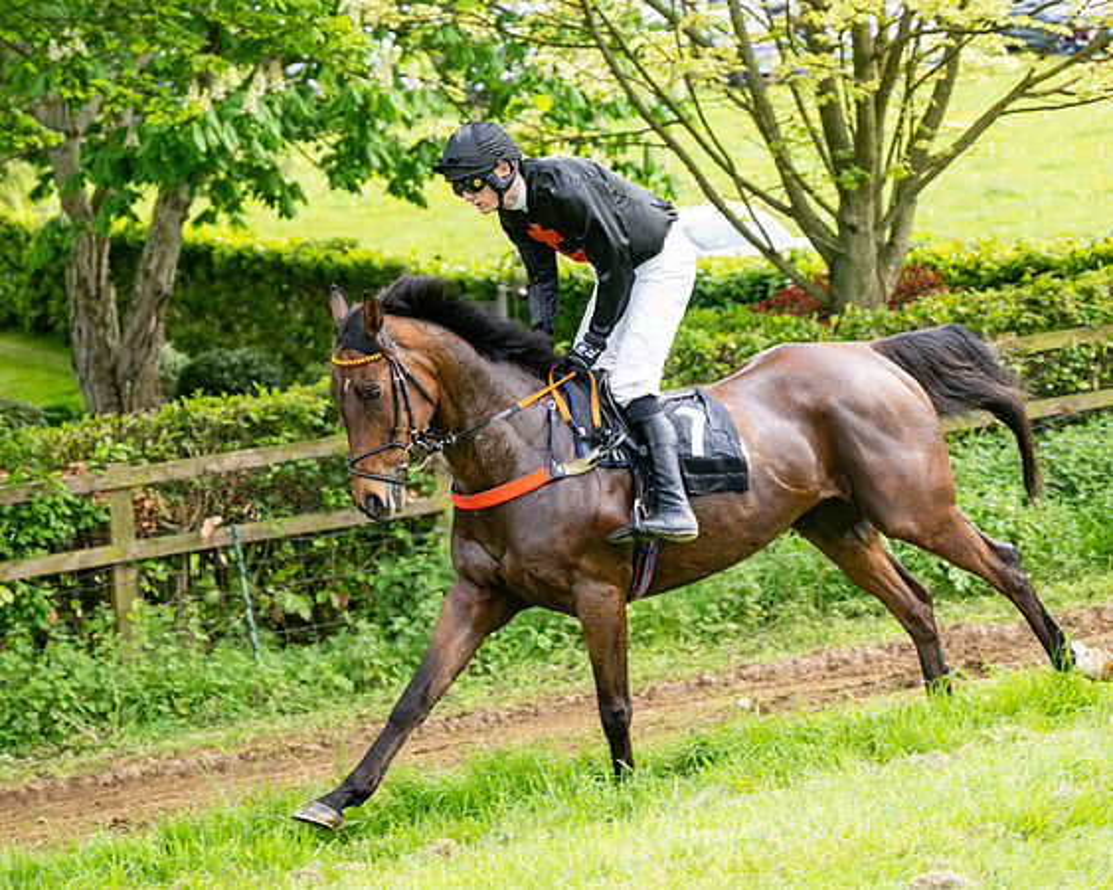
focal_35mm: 135
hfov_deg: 14.3
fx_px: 4430
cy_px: 445
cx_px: 814
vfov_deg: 11.5
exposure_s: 1/1250
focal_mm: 98
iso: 400
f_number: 4
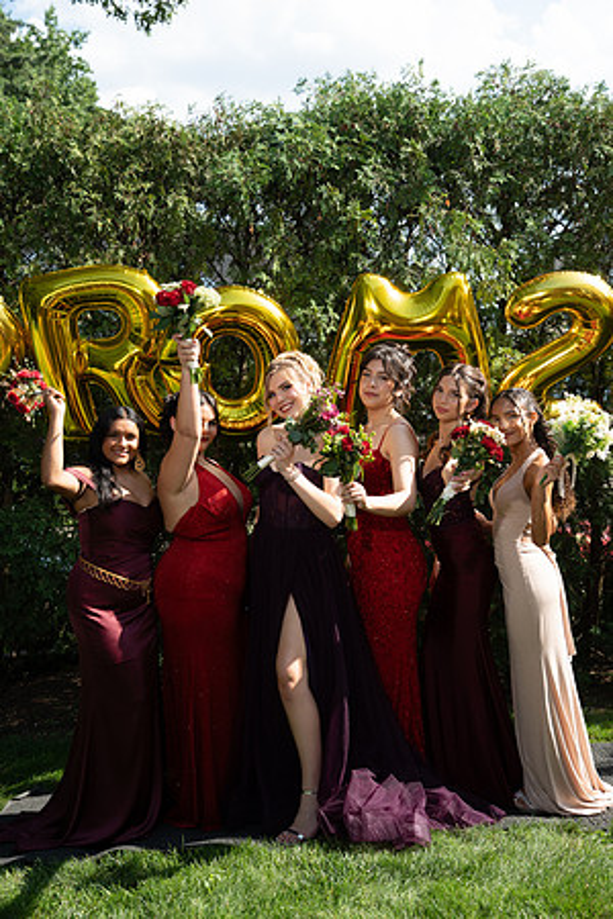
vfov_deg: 46.4
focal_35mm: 42
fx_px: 1073
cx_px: 306
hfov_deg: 31.9
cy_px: 460
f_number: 5
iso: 100
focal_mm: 42
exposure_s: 1/250
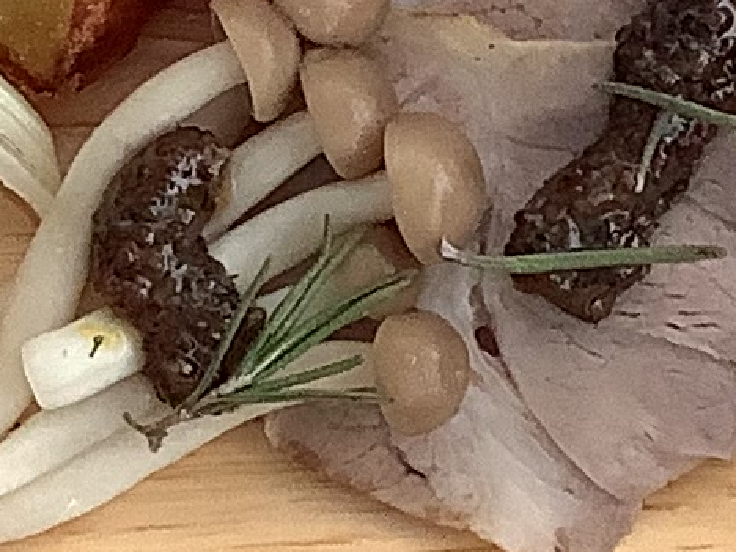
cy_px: -96
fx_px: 4593
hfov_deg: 9.2
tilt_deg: -74.1
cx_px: 388
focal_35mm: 216
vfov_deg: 6.8
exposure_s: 1/100
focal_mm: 3.3
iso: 64
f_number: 2.4
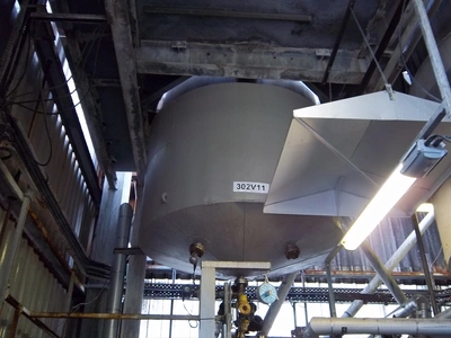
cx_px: 226
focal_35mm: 35
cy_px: 169
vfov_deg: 40.7
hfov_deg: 52.6
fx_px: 456
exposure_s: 1/8
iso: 180
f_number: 3.86
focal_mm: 6.17
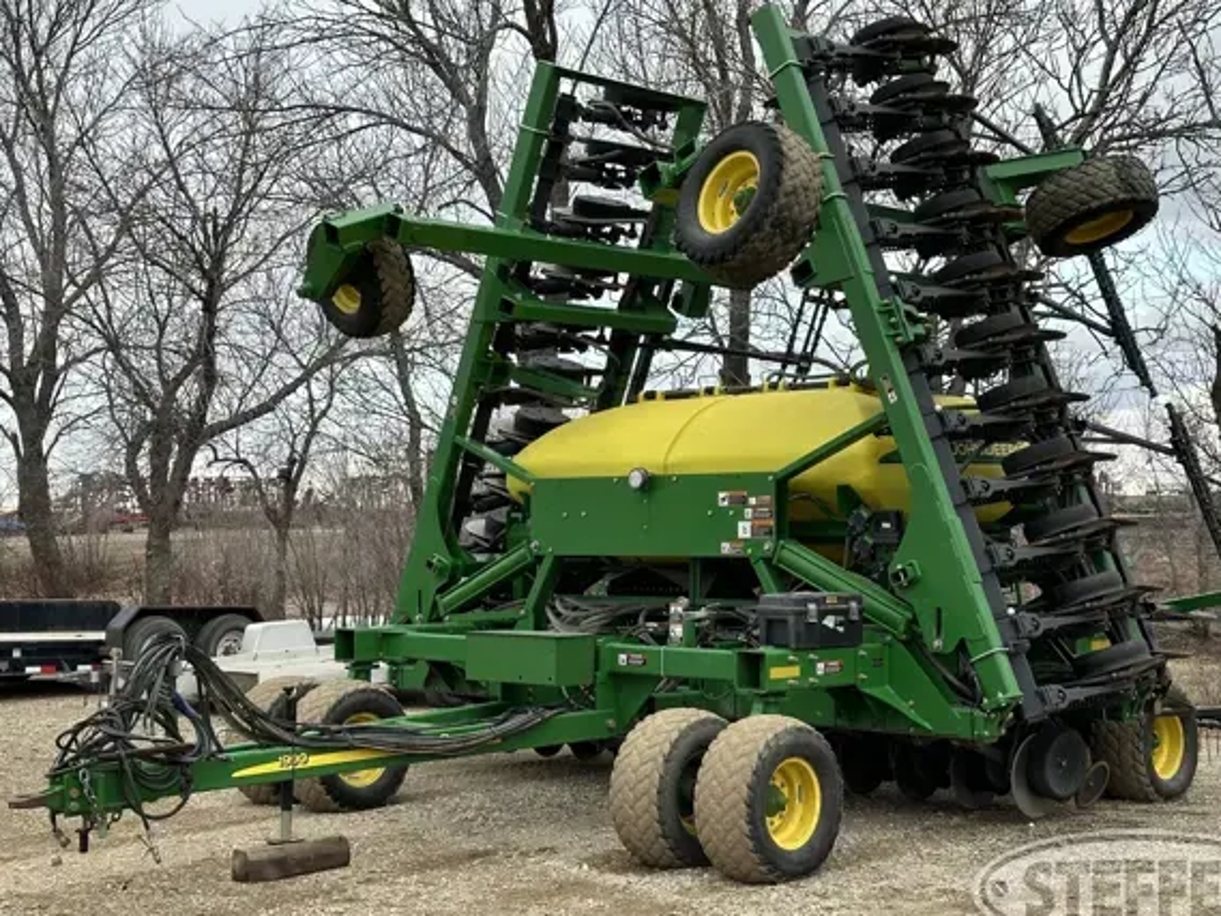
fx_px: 1905
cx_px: 665
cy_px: 461
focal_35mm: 54
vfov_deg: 27.0
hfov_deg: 35.5
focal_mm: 6.86
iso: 64
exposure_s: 1/785
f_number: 1.78
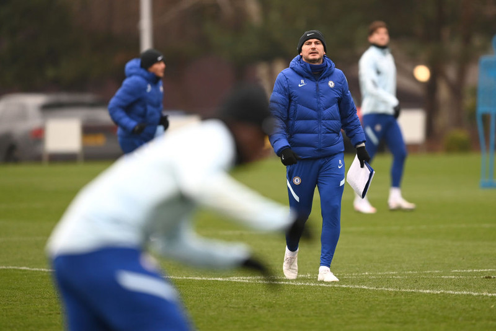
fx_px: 5513
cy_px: 166
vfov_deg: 3.4
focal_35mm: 400
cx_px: 248
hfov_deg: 5.2
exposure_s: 1/2000
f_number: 2.8
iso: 1000
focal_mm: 400
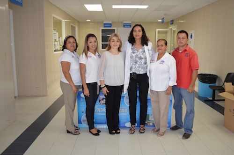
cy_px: 78
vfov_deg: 43.4
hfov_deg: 62.0
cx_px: 117
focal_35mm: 30
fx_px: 195
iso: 560
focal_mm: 20
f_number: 3.8
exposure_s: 1/60
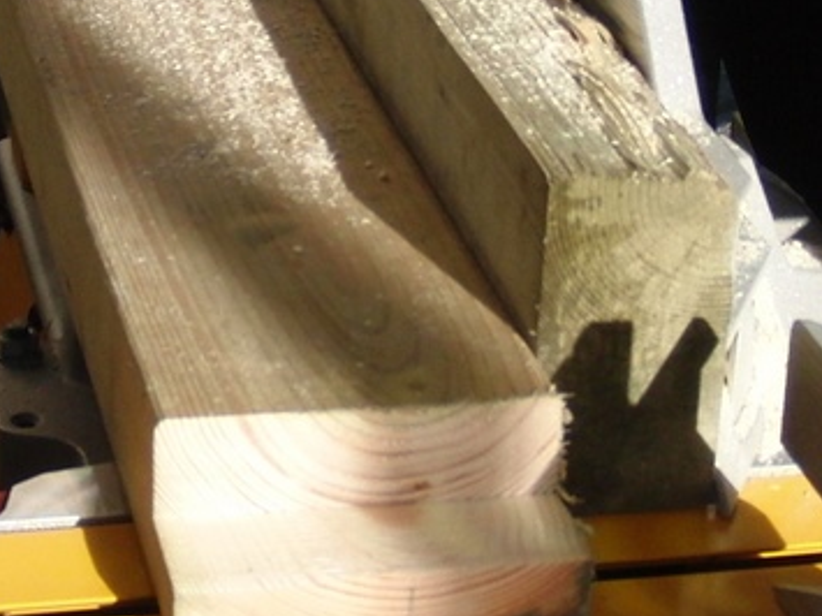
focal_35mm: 125
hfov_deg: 15.7
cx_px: 289
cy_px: 227
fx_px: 2967
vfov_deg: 11.8
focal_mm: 6.42
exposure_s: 1/500
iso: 100
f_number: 3.6
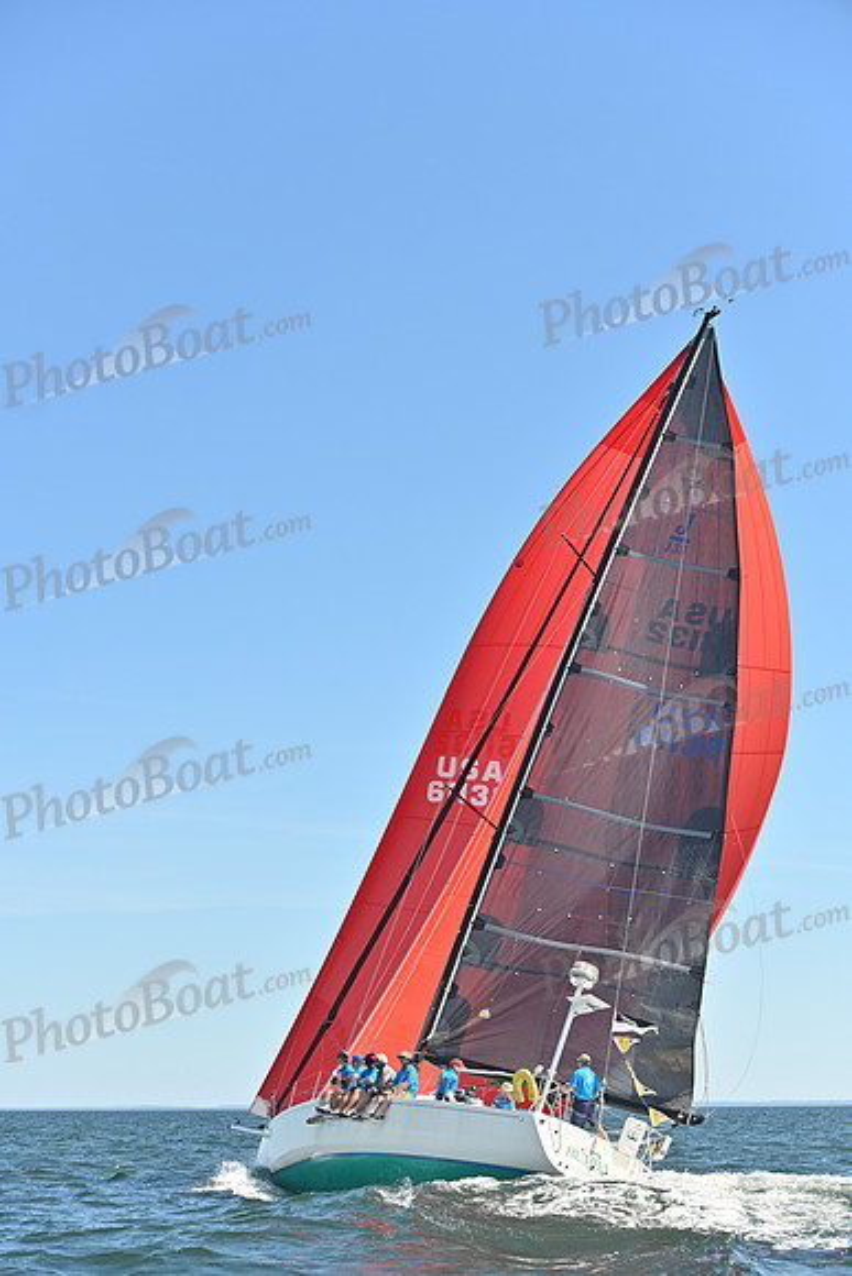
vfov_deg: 28.8
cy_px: 638
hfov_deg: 19.5
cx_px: 426
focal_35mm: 70
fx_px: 2483
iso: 250
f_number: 6.3
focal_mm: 70
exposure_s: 1/1250
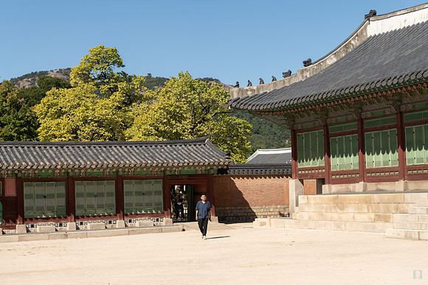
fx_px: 832
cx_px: 214
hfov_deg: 28.8
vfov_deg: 19.5
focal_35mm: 70
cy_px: 142
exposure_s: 1/400
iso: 64
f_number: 5
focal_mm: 70
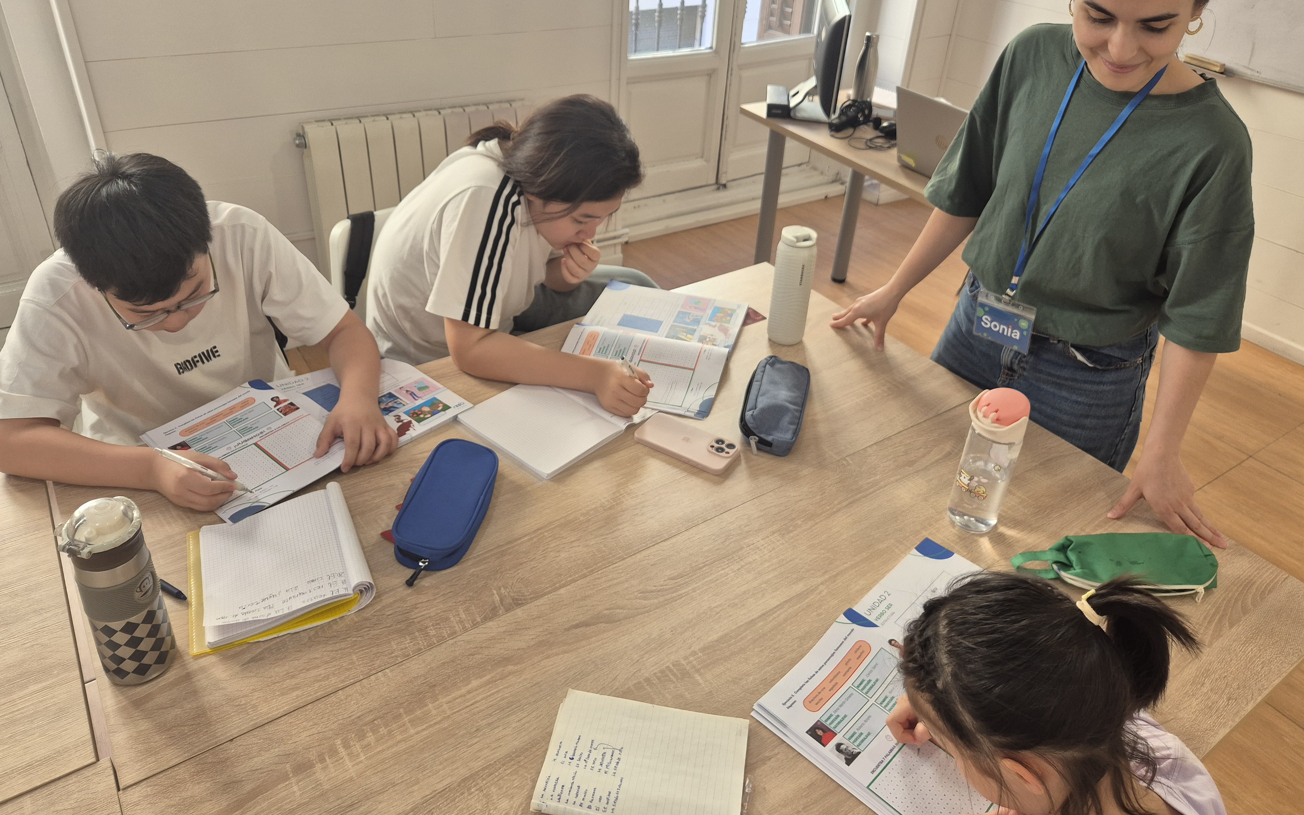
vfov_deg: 49.1
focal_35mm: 25
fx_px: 888
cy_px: 337
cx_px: 661
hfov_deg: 72.5
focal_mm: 5.4
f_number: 1.8
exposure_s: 1/100
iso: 125
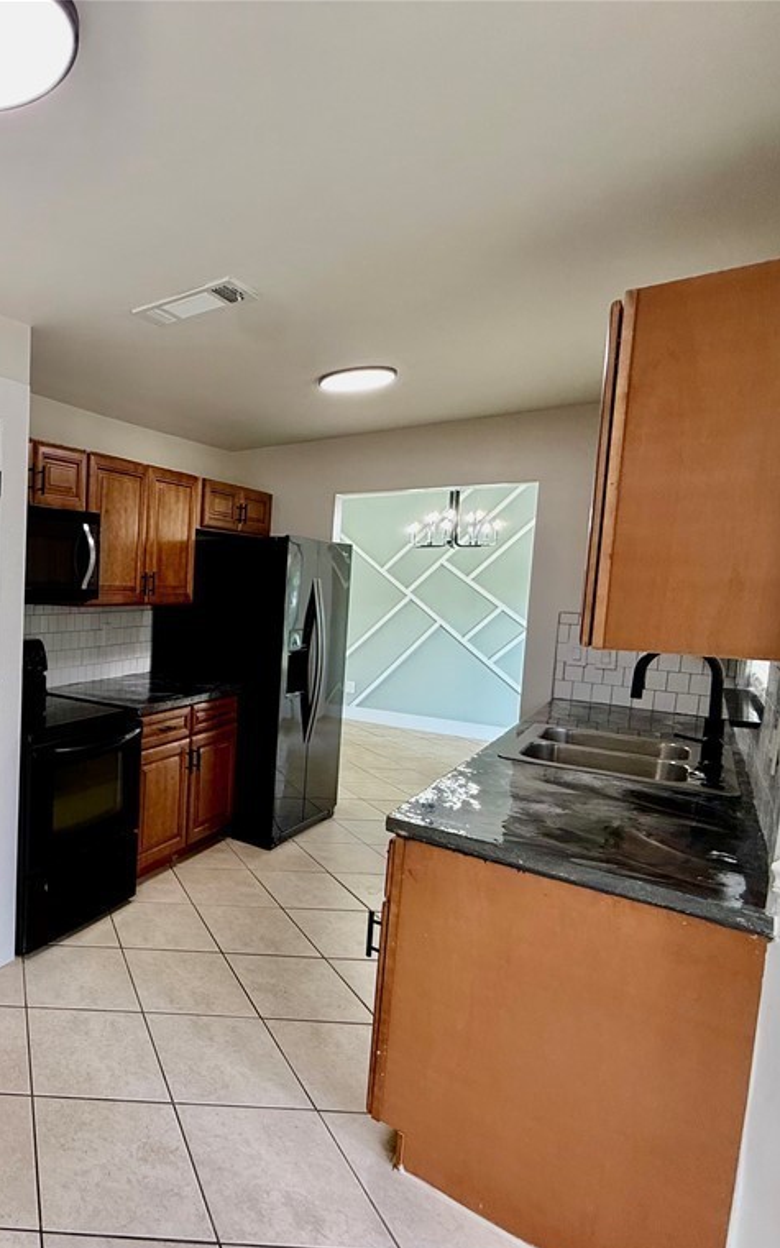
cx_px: -31
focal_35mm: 20
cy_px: 629
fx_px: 680
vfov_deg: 85.1
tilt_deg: -4.1
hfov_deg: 47.4
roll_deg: -1.7
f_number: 2.2
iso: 125
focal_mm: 2.22
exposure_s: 1/120
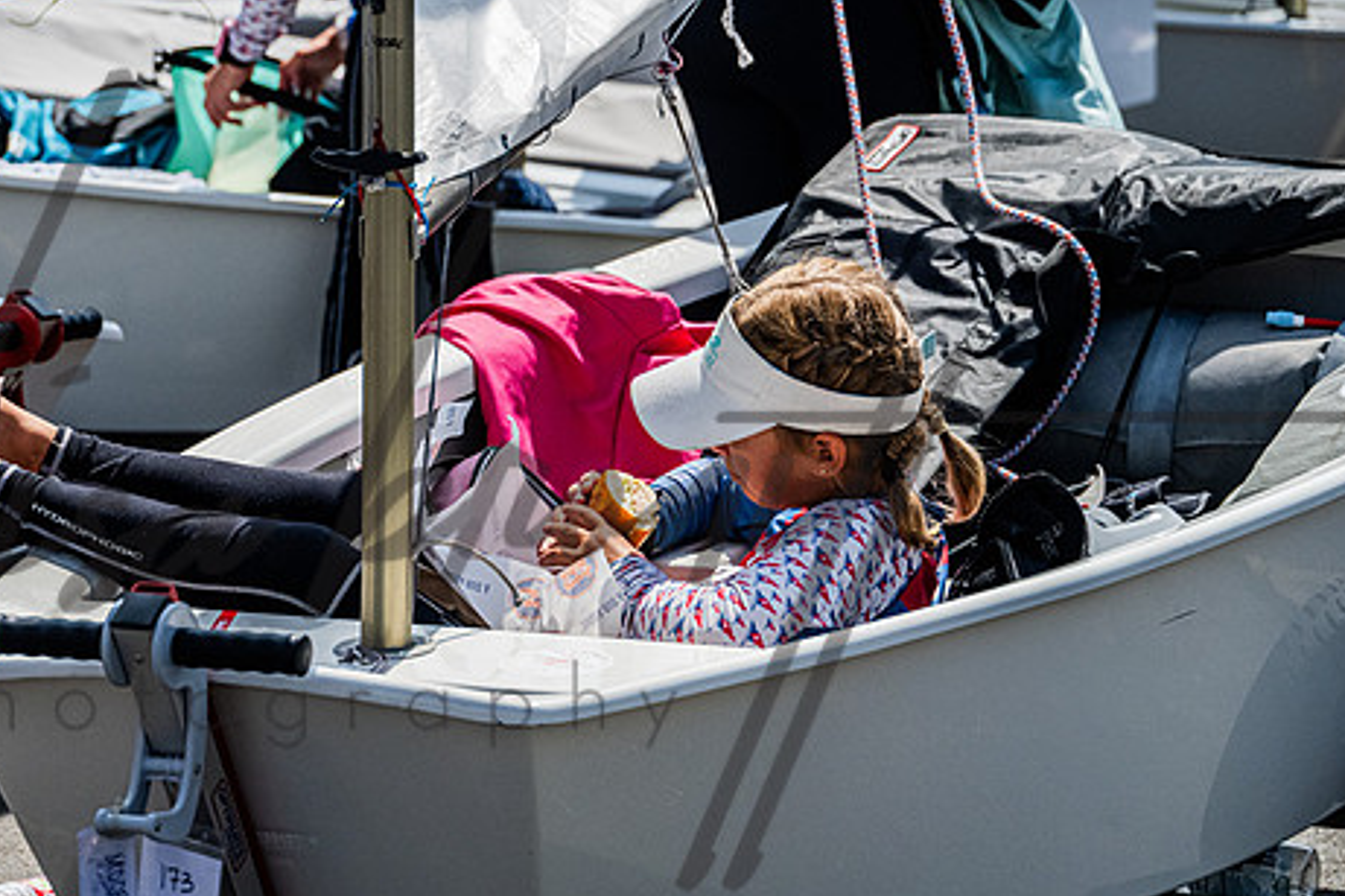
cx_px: 549
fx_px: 8702
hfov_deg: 8.8
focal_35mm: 233
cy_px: 486
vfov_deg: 5.9
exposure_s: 1/6400
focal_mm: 185
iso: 2500
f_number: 7.6
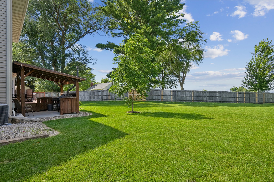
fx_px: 167
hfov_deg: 78.6
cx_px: 137
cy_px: 91
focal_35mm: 22
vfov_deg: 57.2
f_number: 8
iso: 800
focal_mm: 22
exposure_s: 1/1250
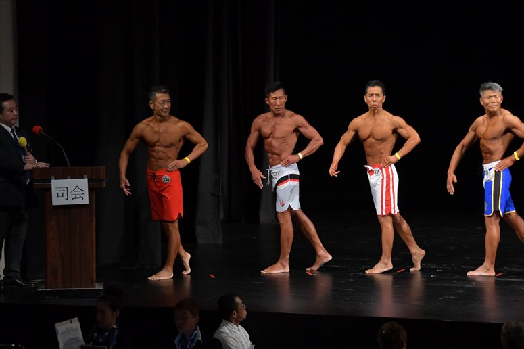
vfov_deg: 7.5
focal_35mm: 183
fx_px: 2662
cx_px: 262
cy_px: 174
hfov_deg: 11.2
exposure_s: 1/400
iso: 3200
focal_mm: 122
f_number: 5.6
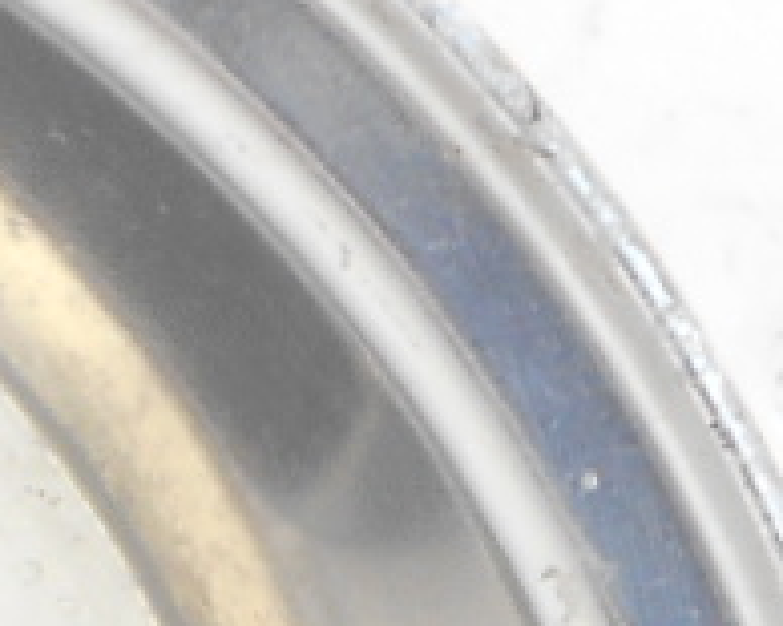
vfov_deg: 7.1
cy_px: 1317
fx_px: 4841
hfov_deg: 8.8
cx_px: -751
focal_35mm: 209
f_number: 3.2
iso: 110
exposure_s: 1/30
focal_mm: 4.6
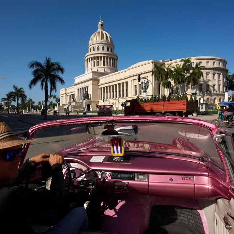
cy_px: 118
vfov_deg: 72.1
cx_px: 120
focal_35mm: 21
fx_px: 161
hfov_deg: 72.1
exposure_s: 1/1000
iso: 400
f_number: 9
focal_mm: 16
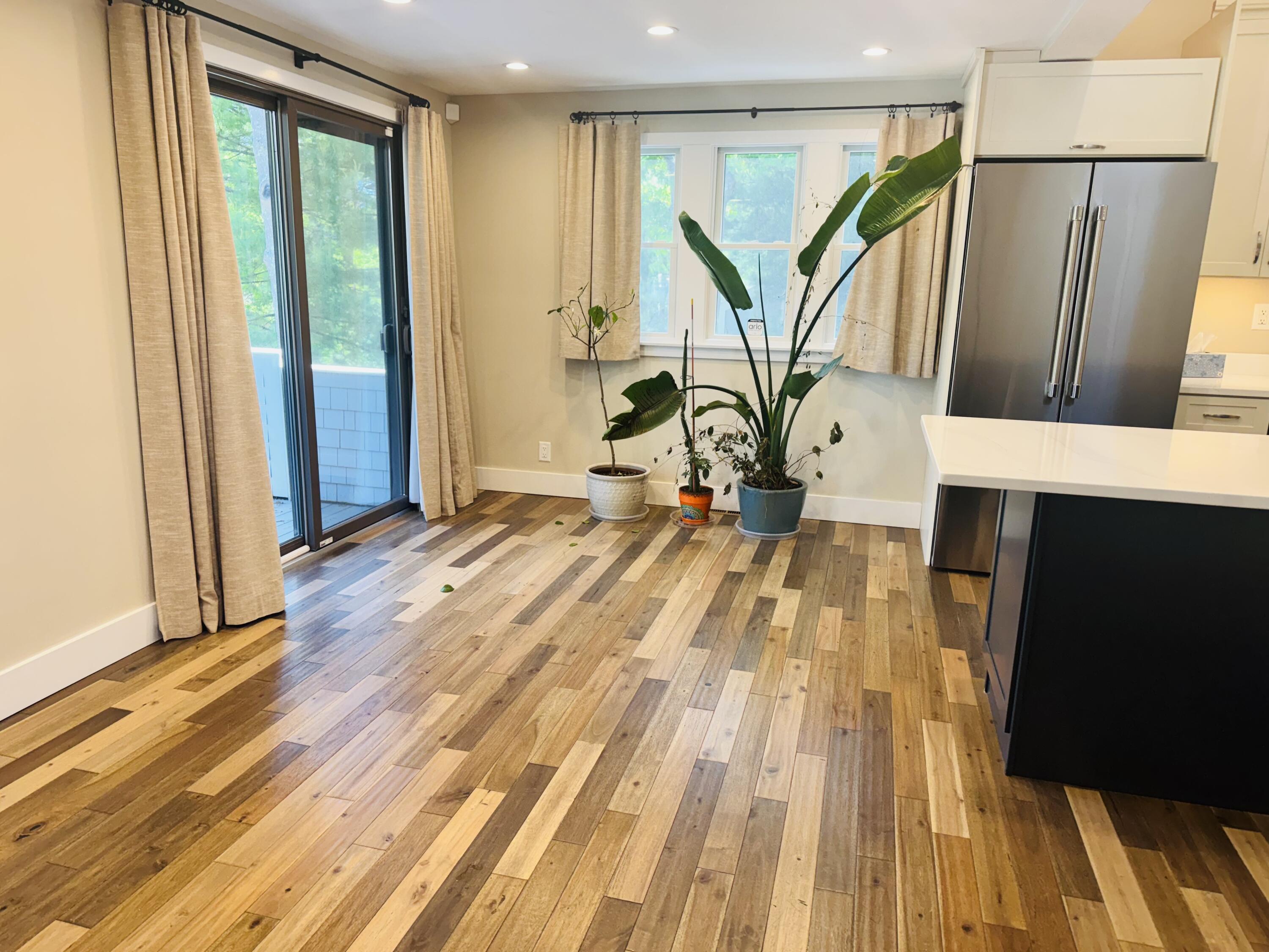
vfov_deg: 56.8
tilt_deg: -13.3
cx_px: 634
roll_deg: -1.1
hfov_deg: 71.6
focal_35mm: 24
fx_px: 880
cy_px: 476
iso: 125
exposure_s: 1/120
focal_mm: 6.76
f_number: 1.78
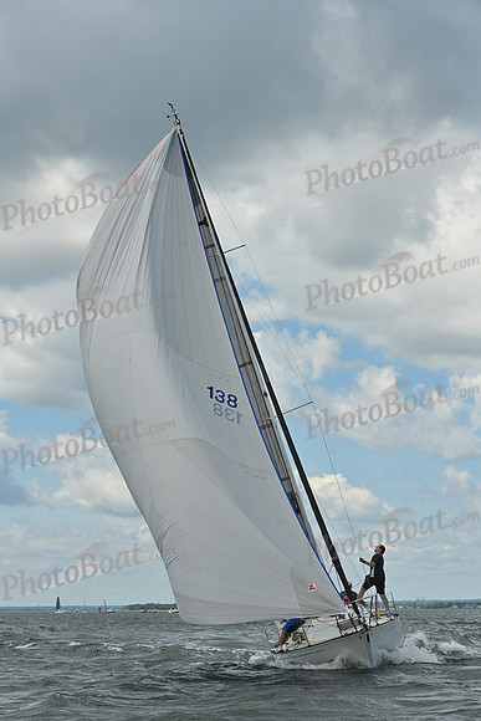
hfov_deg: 19.5
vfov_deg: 28.8
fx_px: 1402
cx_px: 240
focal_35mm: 70
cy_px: 360
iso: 250
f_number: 8
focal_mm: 70
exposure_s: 1/1250
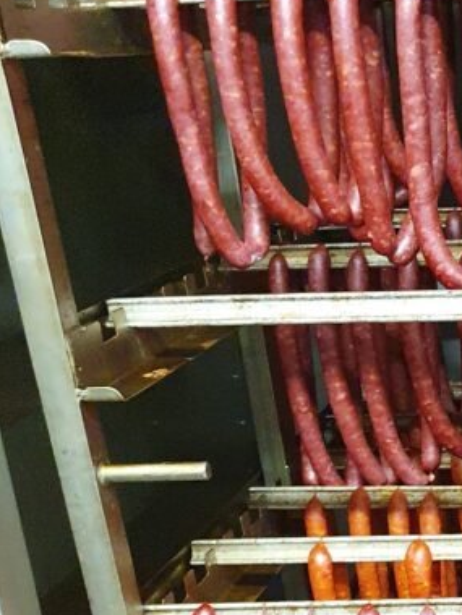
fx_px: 1246
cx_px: 593
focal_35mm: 70
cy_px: 545
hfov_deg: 19.5
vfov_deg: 26.9
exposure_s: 1/50
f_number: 1.5
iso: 640
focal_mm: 4.32
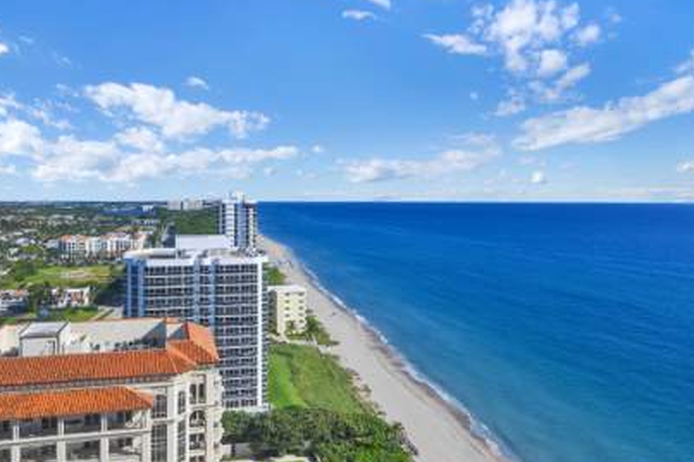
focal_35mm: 31
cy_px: 207
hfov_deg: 60.2
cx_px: 319
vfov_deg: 42.2
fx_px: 597
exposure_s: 1/250
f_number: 8
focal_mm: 26
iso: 100
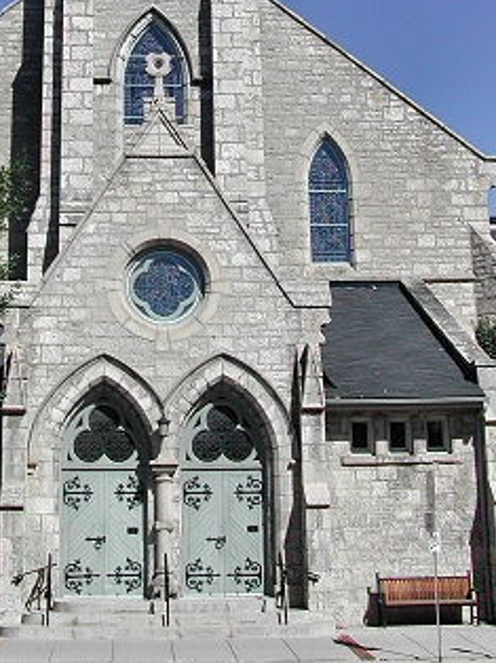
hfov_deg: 23.5
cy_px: 150
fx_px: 1186
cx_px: 163
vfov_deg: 30.6
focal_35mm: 62
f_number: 7.6
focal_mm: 8
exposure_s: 1/284
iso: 100
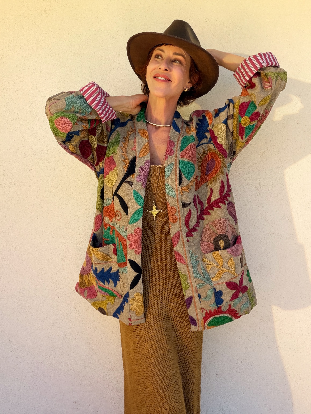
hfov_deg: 46.8
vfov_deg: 60.0
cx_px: 156
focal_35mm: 30
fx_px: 359
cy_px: 207
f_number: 1.9
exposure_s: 1/342
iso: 25
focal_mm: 2.71
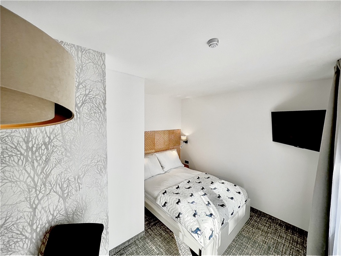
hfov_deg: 106.2
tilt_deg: -3.6
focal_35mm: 13
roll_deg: -0.5
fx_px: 128
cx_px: 170
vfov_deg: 90.0
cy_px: 128
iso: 32
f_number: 1.8
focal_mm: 1.57
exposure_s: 1/192
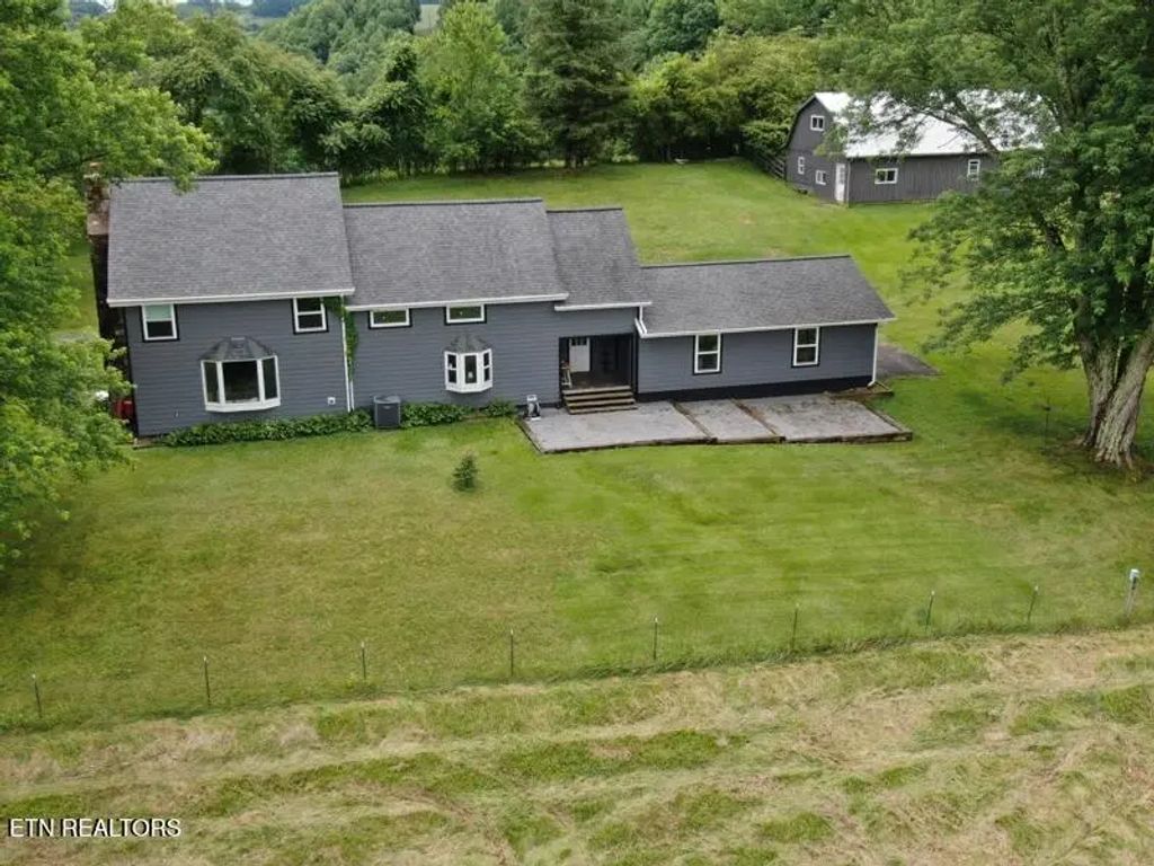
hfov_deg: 47.9
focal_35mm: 39
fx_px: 1300
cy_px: 433
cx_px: 577
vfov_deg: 36.8
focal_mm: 6.63
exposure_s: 1/320
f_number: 3.4
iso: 100
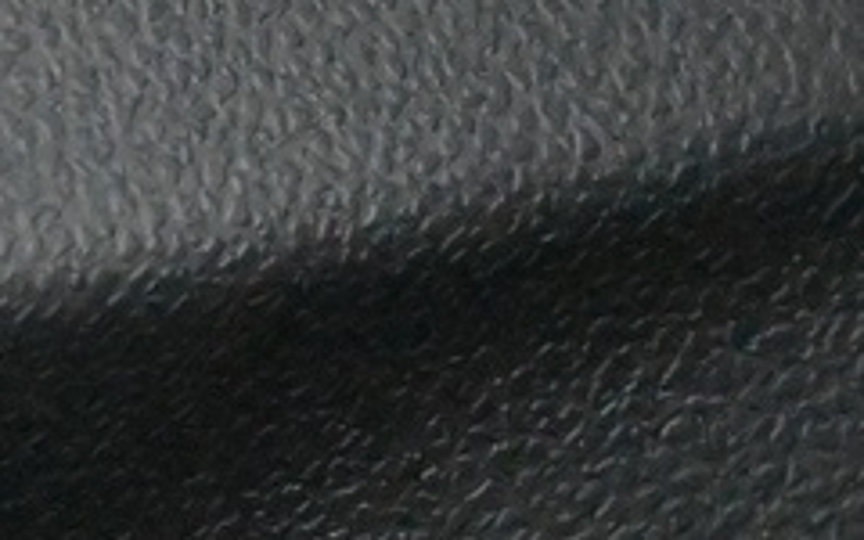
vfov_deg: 4.0
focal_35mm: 326
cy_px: 936
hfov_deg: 6.3
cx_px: -619
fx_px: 7670
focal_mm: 31.5
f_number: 5
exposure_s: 1/50
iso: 14400
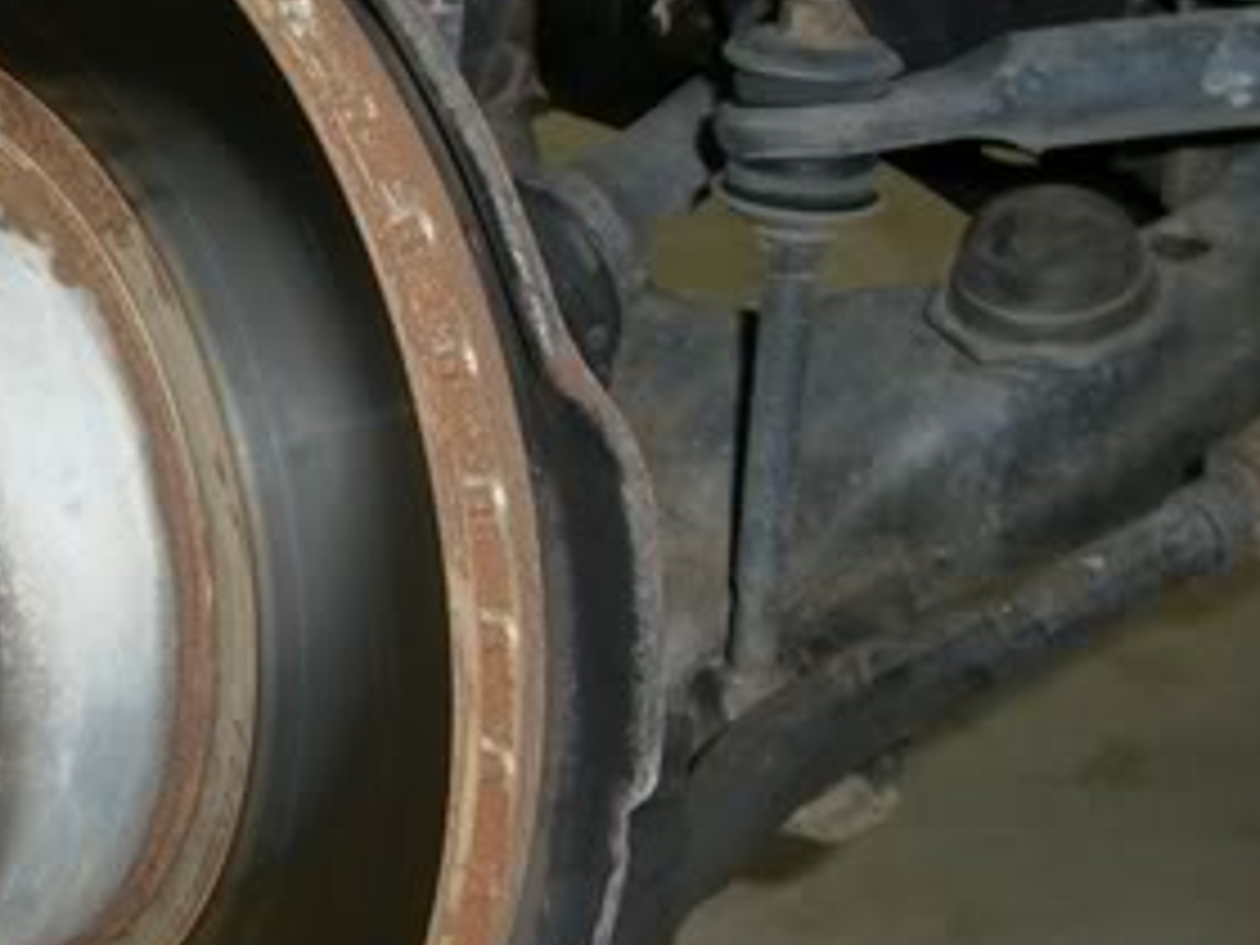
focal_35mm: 87
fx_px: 3167
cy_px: 504
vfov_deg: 17.0
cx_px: 225
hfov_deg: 22.2
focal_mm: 6.2
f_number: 2.7
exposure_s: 1/60
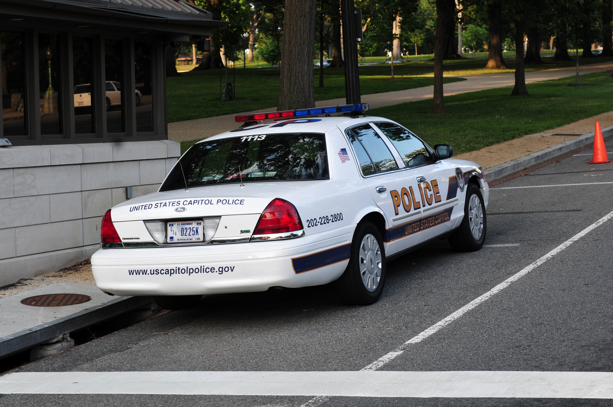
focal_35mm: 75
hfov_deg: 27.0
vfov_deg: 18.1
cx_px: 306
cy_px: 204
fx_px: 1276
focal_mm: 50
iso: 200
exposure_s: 1/125
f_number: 5.6
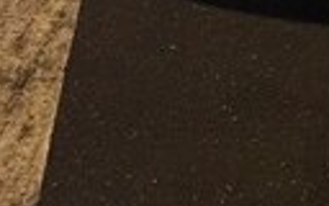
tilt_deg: -14.3
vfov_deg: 9.3
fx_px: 1067
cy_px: -353
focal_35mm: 119
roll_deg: -0.7
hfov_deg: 16.5
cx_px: 429
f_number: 2.2
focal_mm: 4.15
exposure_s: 1/17
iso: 500
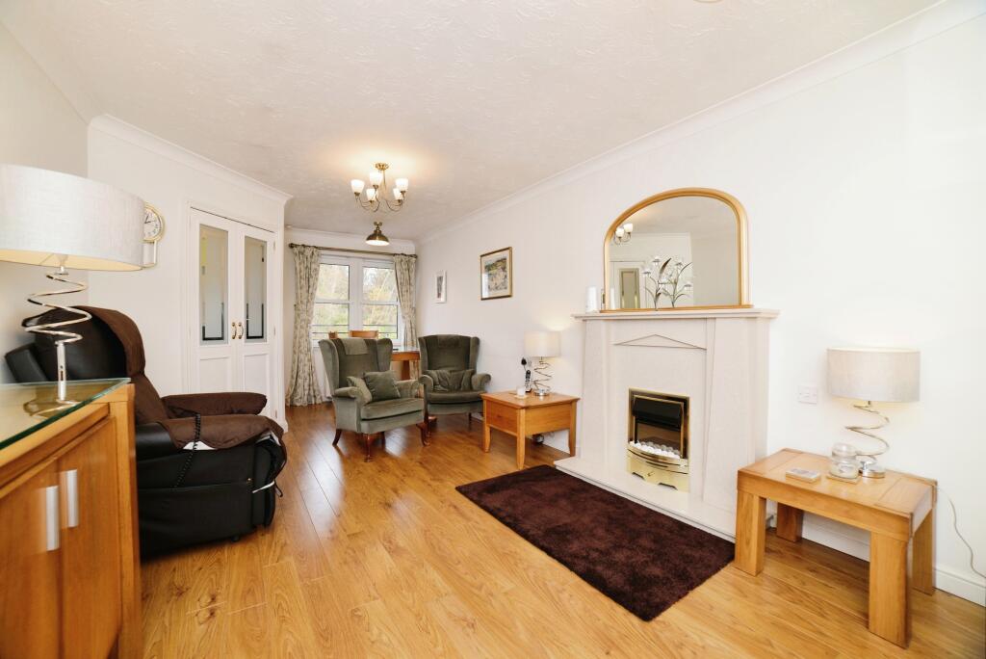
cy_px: 330
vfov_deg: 81.3
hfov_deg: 104.2
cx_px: 493
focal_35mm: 14
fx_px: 384
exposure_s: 1/60
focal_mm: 14
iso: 400
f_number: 6.3
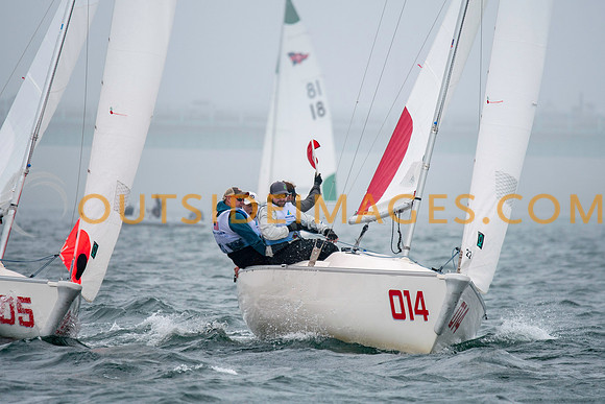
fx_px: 7710
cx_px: 302
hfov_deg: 4.5
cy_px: 202
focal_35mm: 459
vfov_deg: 3.0
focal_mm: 300
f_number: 4
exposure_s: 1/3200
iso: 250
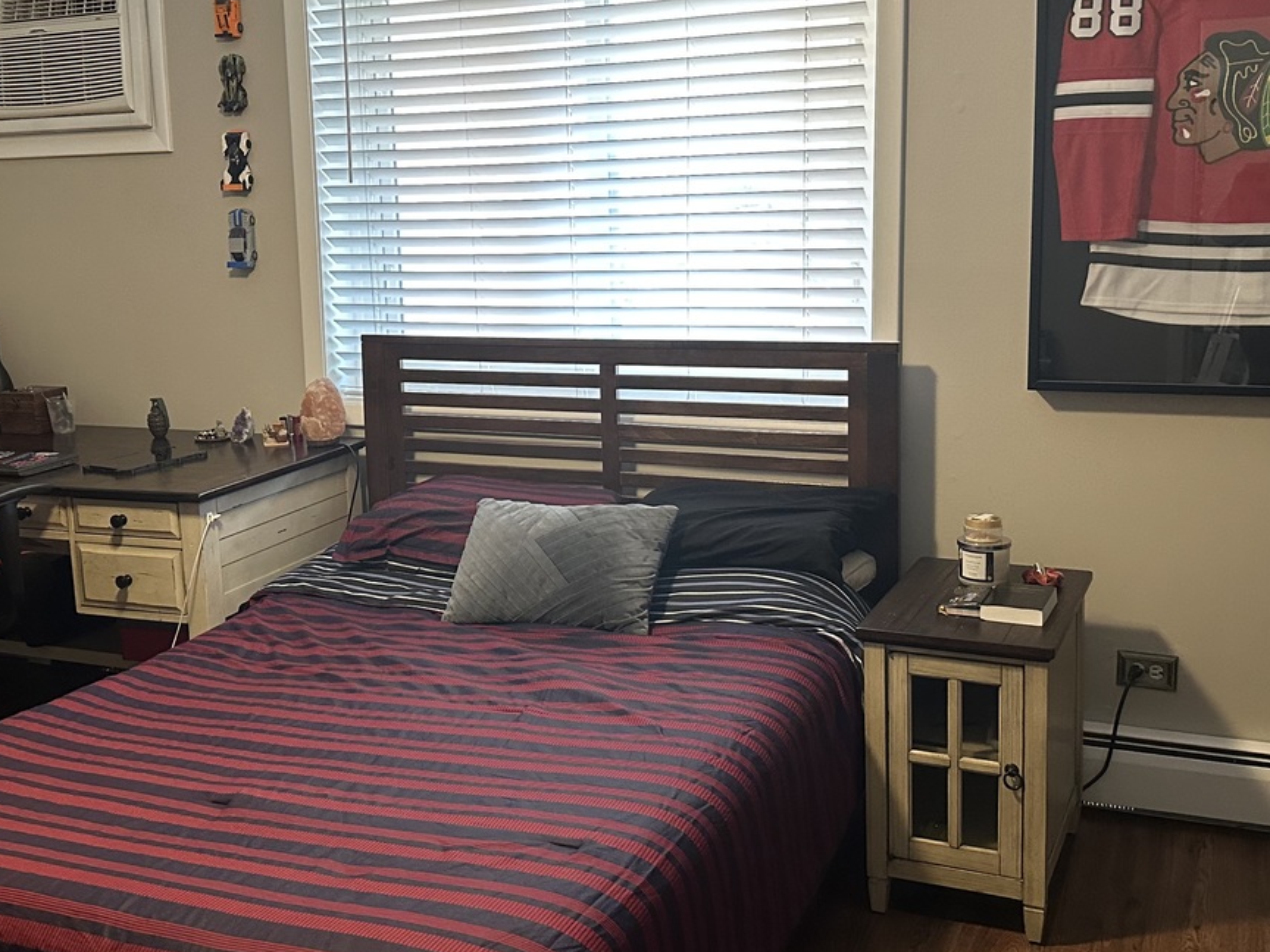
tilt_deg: -7.5
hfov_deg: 46.7
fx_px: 1468
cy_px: 394
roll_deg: +1.5
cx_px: 544
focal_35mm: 40
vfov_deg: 35.9
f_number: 1.78
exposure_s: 1/60
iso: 500
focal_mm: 6.86
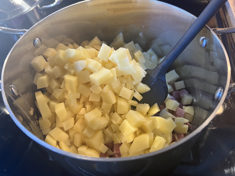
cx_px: 120
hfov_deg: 65.3
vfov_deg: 51.4
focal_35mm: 27
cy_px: 87
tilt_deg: -52.6
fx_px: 183
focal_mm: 5.7
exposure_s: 1/60
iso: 320
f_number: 1.5
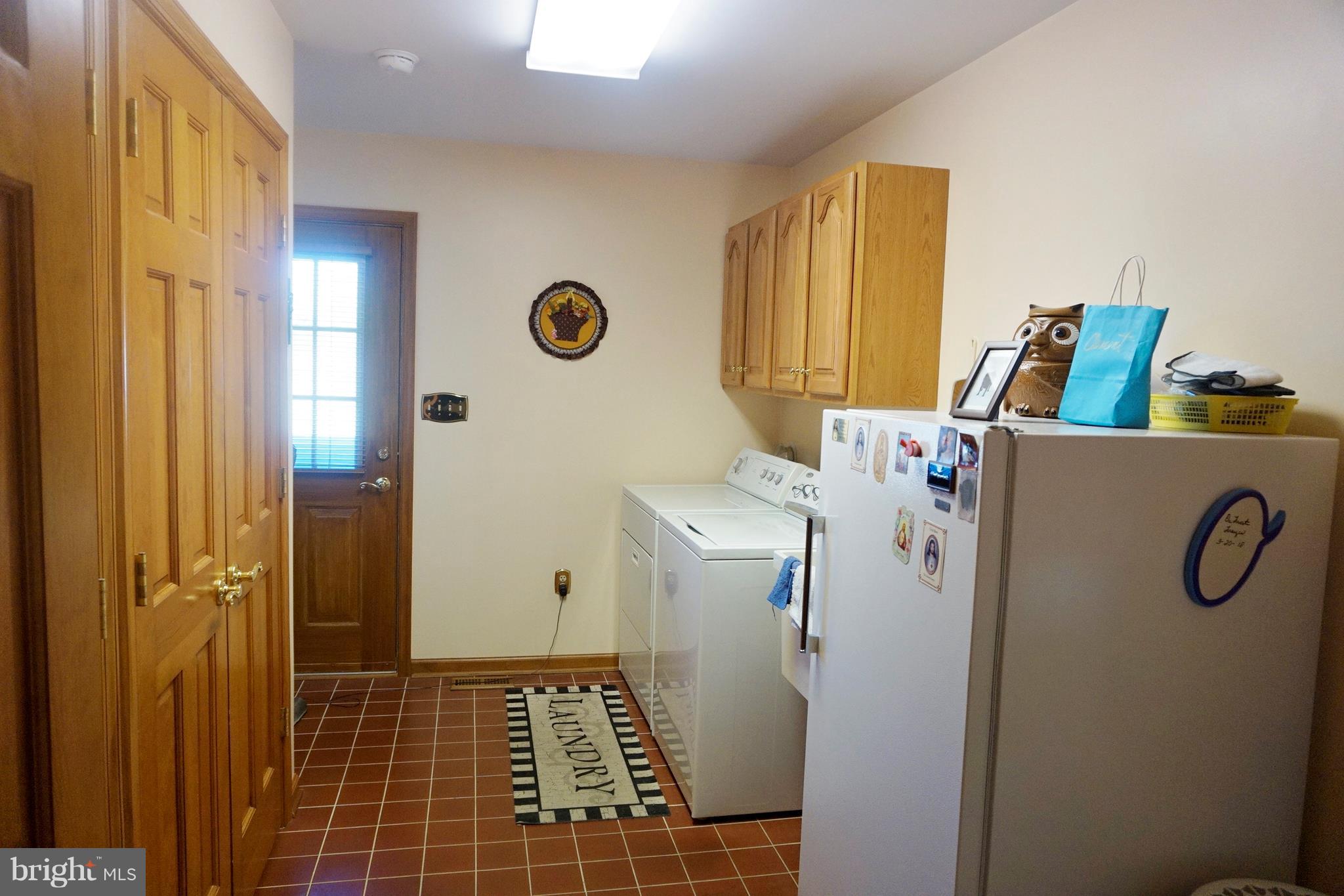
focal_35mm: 24
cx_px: 672
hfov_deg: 73.7
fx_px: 896
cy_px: 448
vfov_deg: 53.1
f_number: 4
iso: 800
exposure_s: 1/160
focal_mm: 16
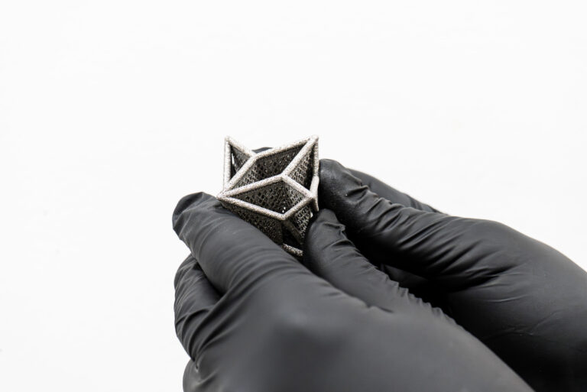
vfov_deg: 19.5
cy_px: 196
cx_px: 294
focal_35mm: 70
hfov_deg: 28.8
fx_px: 1142
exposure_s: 1/50
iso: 12800
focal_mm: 70
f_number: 10
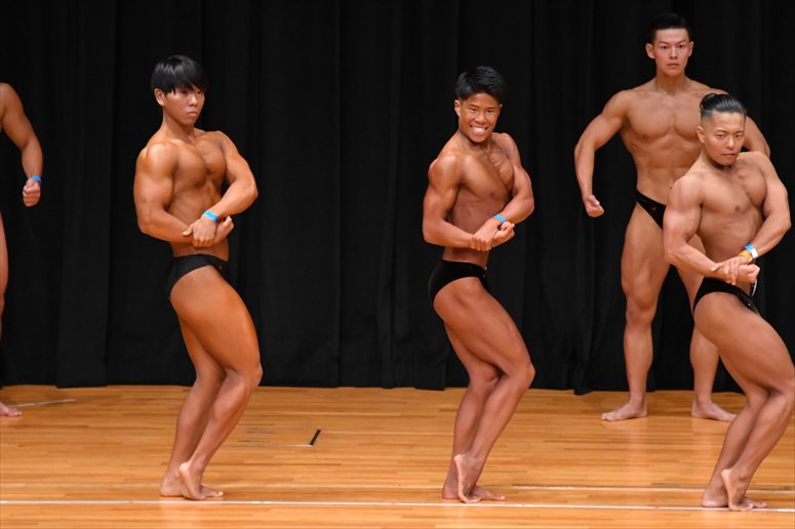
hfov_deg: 7.2
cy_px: 264
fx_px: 6291
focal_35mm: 285
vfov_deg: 4.8
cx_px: 398
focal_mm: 190
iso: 4000
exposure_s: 1/400
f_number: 5.6
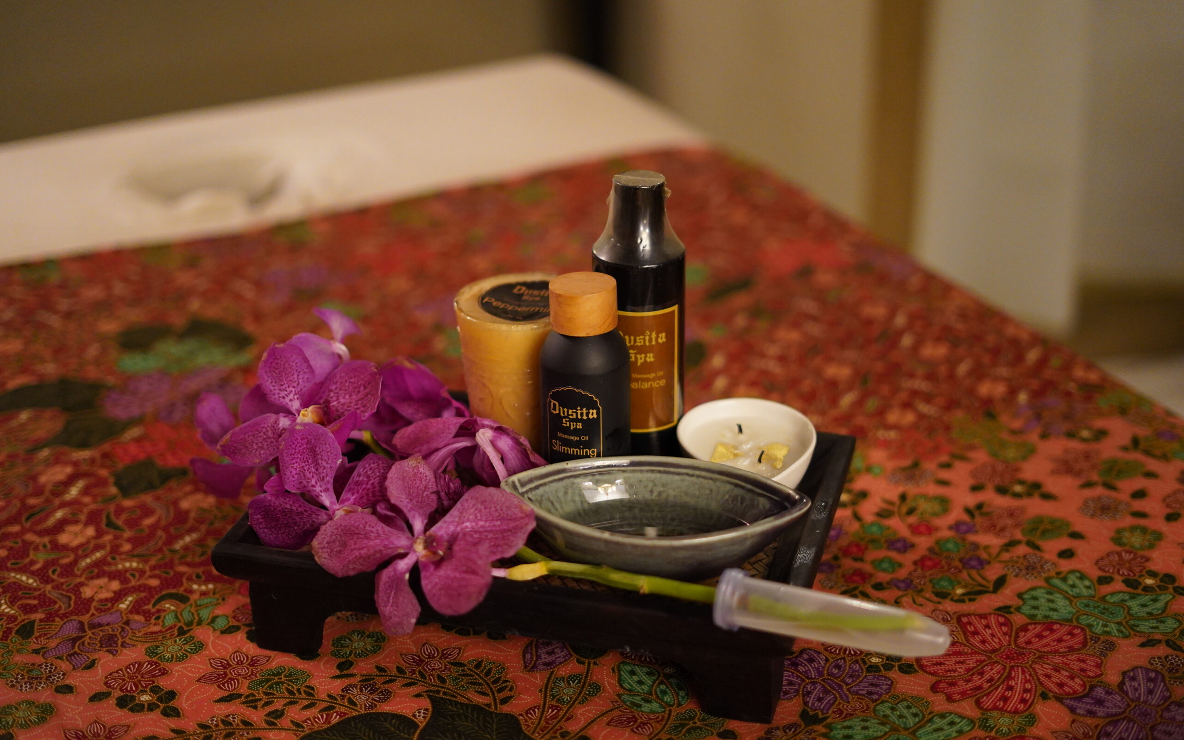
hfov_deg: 39.6
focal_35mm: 51
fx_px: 1646
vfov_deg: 25.3
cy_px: 386
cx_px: 592
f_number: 1.8
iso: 4000
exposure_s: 1/160
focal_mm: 50
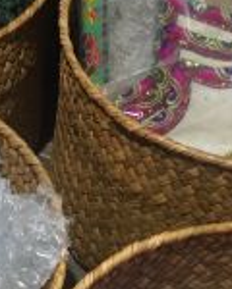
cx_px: -137
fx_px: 1133
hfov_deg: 11.1
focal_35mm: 132
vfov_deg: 14.6
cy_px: 122
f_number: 2.2
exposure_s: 1/33
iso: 80
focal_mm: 4.15
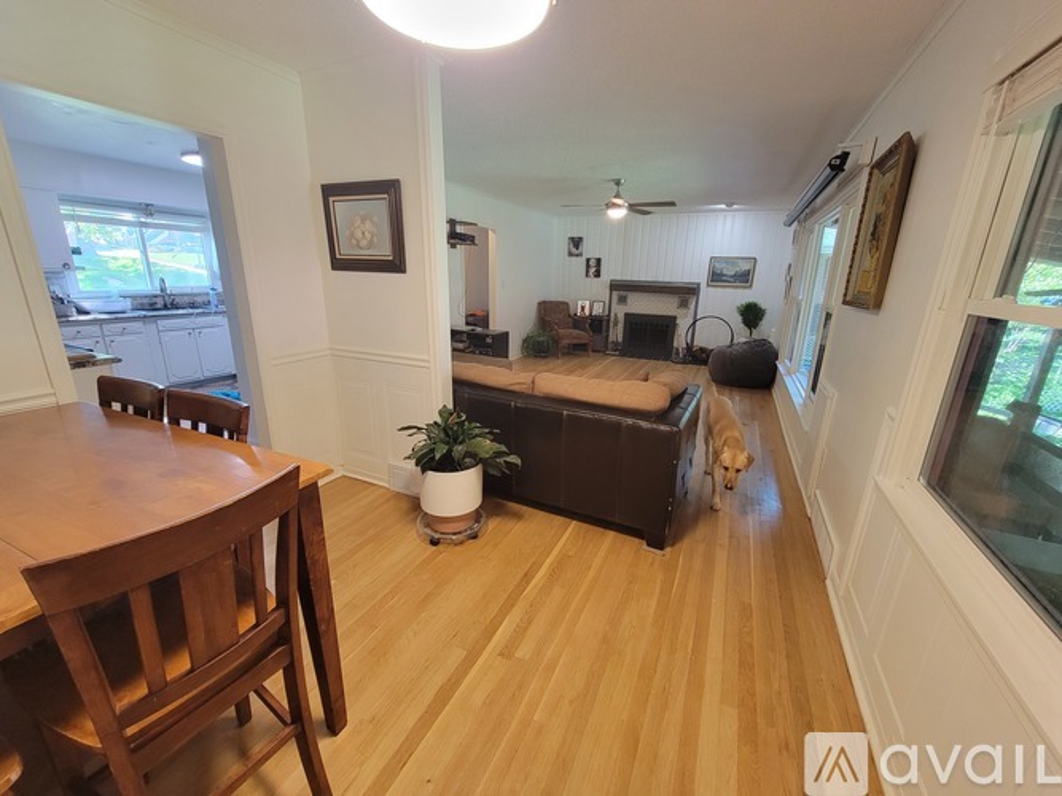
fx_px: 399
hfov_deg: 106.2
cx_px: 531
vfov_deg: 89.9
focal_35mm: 13
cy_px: 398
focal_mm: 2.2
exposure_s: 1/60
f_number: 2.2
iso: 320
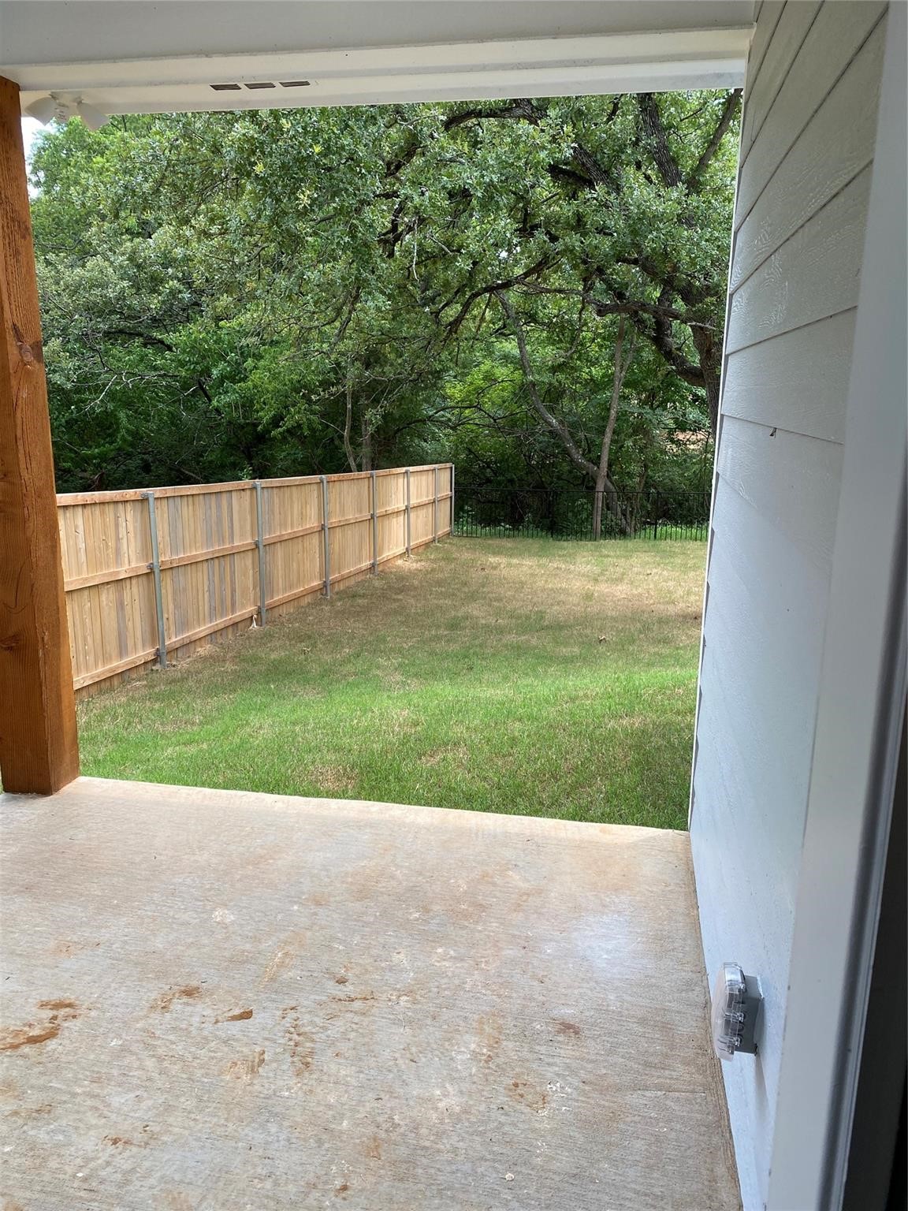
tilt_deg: -14.1
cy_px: 606
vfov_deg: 67.3
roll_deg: +0.1
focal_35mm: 26
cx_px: 454
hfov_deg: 53.1
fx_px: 909
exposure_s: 1/252
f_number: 1.8
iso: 32
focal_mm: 4.25
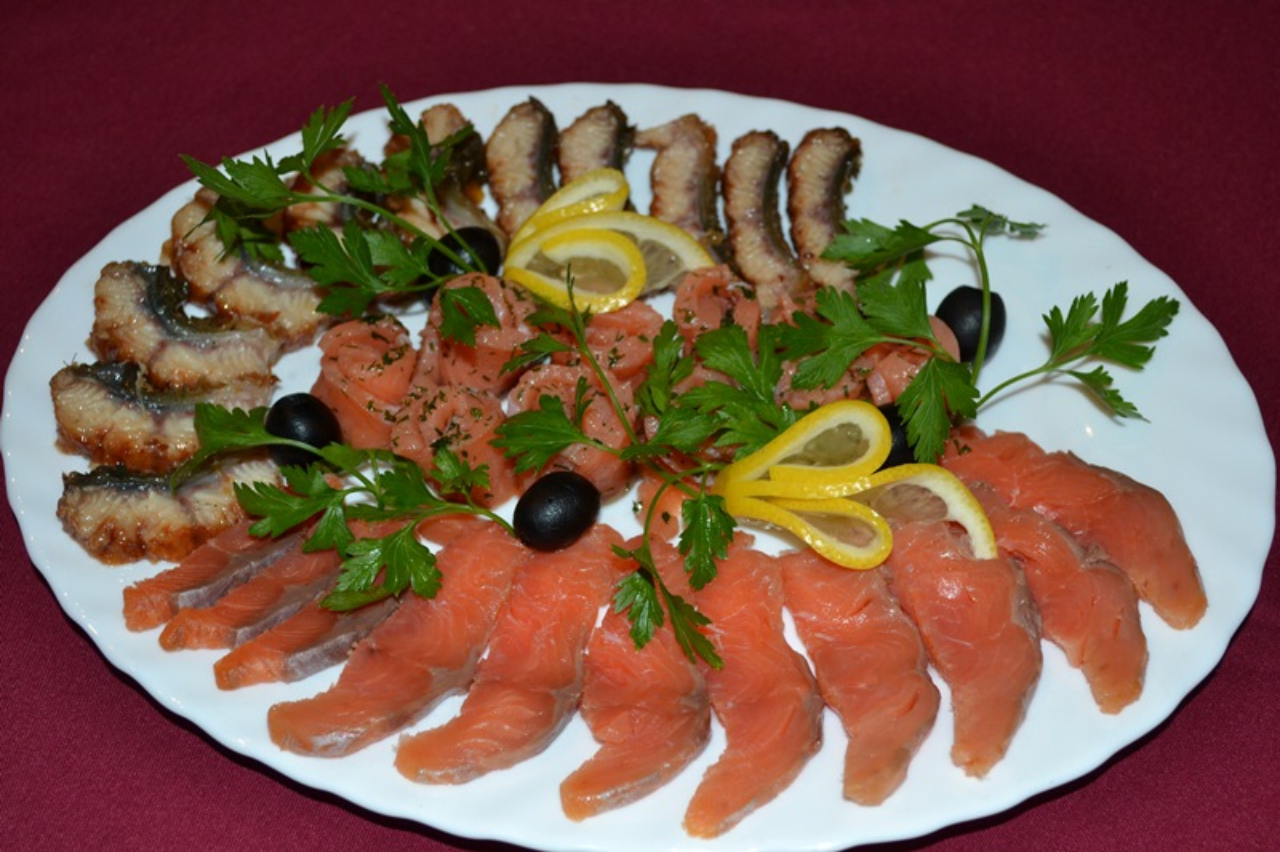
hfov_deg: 35.1
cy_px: 426
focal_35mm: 57
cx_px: 640
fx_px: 2026
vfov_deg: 23.8
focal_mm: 38
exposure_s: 1/60
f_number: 5
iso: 900
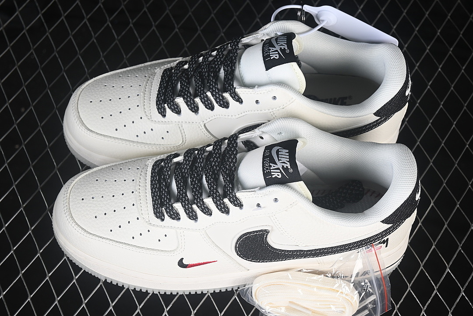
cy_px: 158
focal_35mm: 75
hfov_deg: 27.0
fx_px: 985
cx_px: 236
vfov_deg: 18.2
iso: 160
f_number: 7.1
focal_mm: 50
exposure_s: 1/80
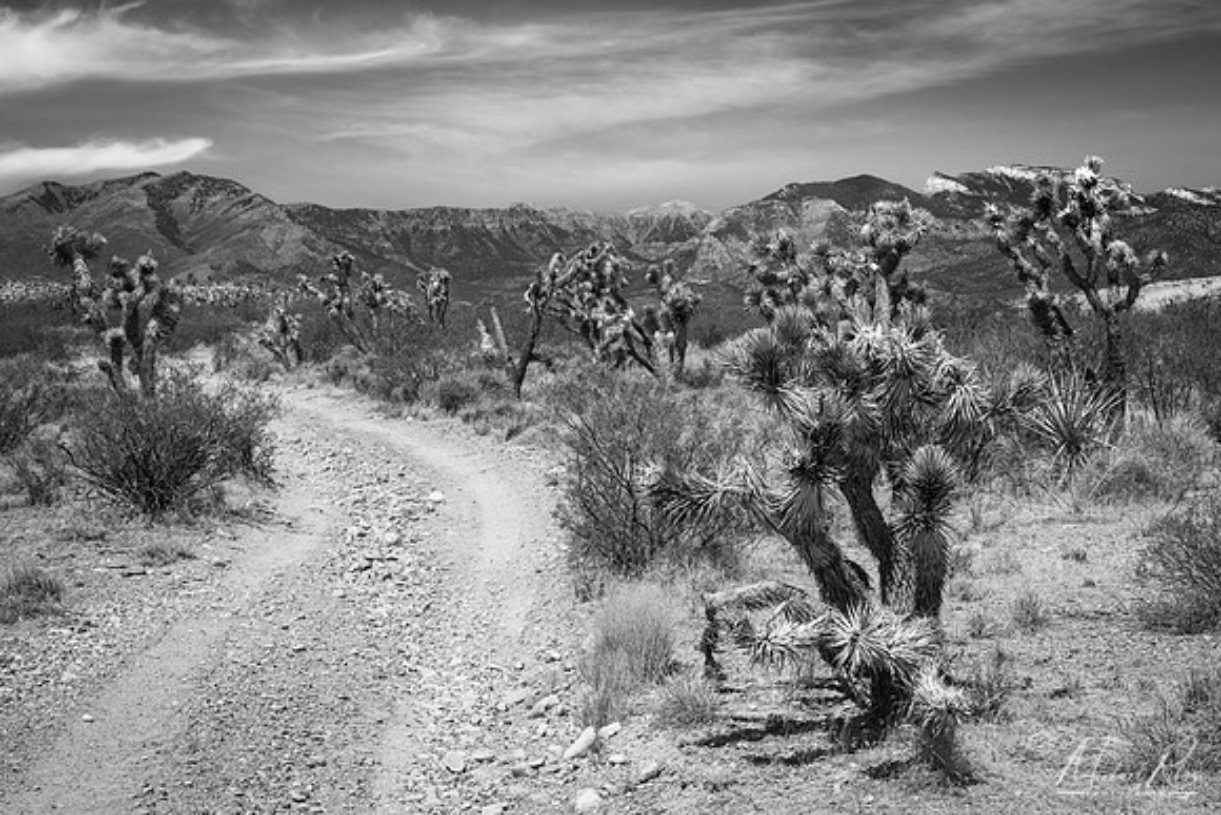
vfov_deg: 22.8
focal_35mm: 59
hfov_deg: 33.6
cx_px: 720
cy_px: 330
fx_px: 2017
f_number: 13
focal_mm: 50
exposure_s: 1/100
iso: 100
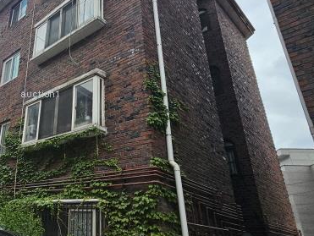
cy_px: 100
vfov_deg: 49.6
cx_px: 40
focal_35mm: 28
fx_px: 254
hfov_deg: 56.1
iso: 50
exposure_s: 1/1672
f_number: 2.2
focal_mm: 2.2
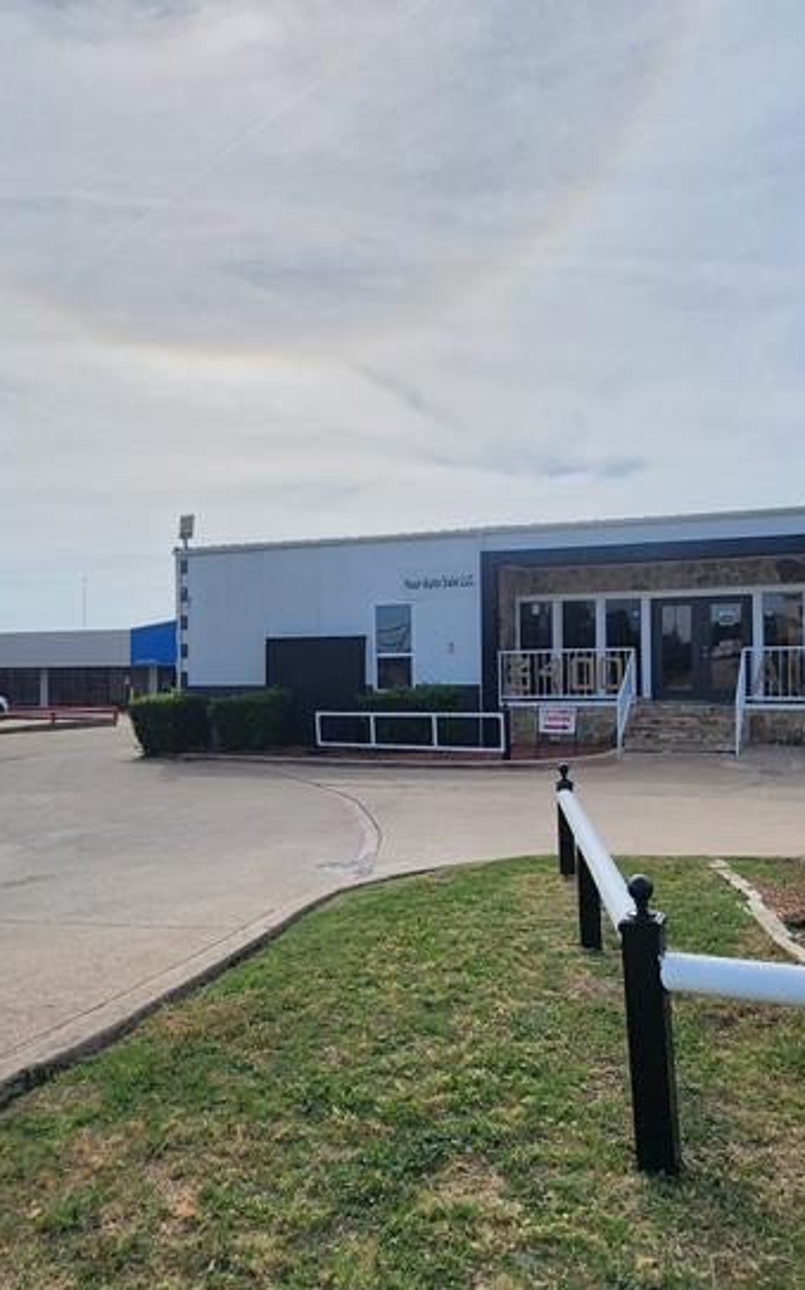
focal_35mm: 26
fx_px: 913
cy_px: 684
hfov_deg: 47.6
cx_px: 397
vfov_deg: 70.4
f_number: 2.2
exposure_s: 1/4076
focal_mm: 2.2
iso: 50
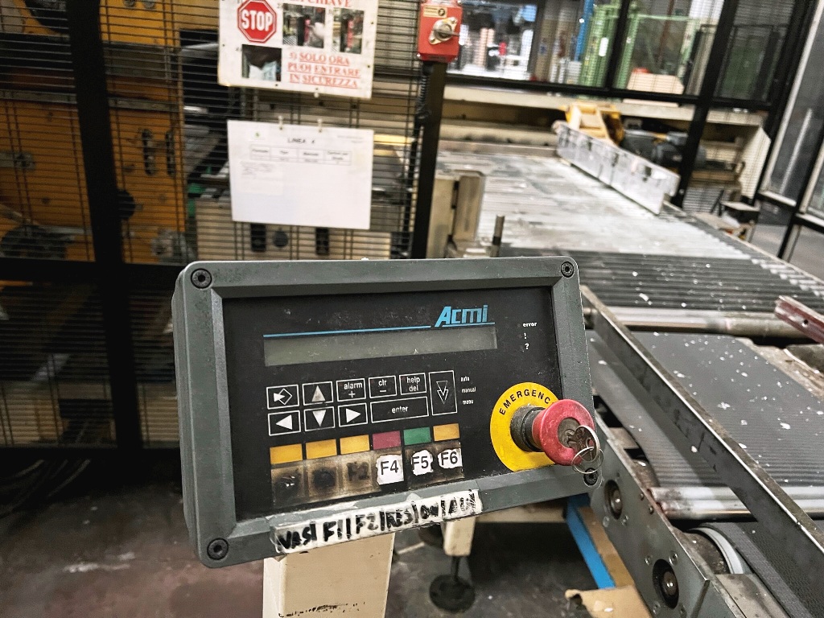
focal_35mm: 26
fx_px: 619
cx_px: 412
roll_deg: -5.8
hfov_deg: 67.3
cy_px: 309
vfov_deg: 53.1
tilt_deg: -23.8
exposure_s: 1/25
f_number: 1.5
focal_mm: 5.7
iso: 640
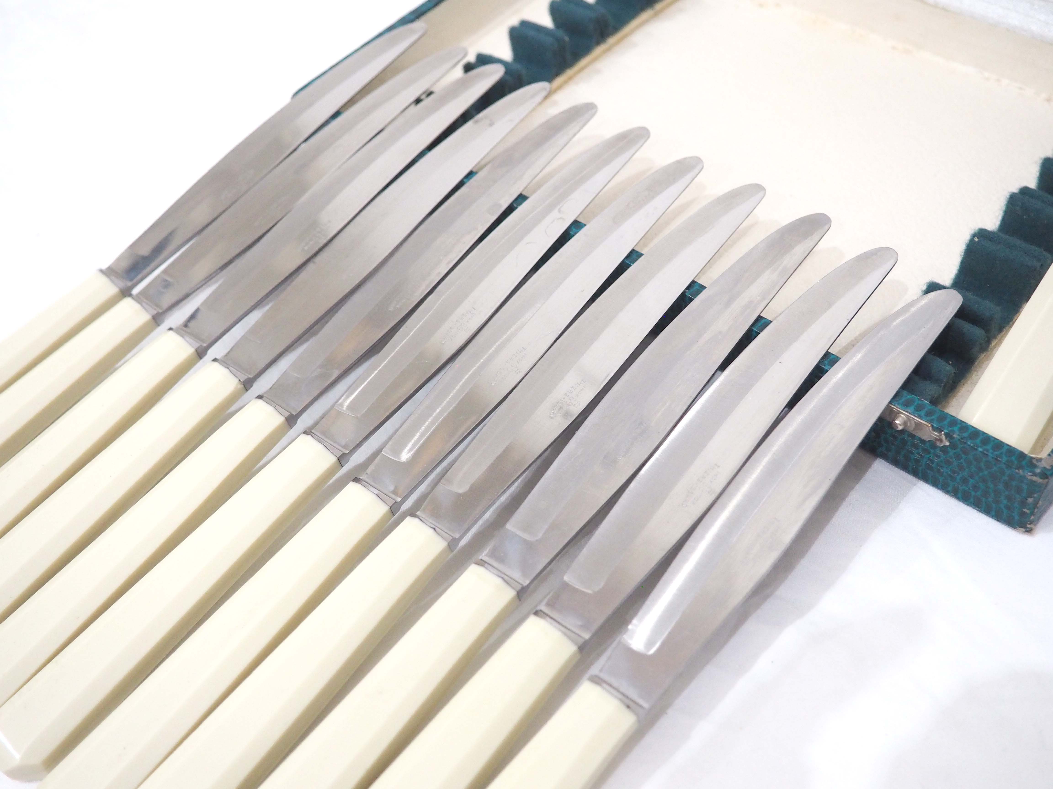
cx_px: 526
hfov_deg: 46.8
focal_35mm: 40
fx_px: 1217
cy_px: 394
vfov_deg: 36.0
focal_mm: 20
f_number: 4
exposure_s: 1/30
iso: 1600
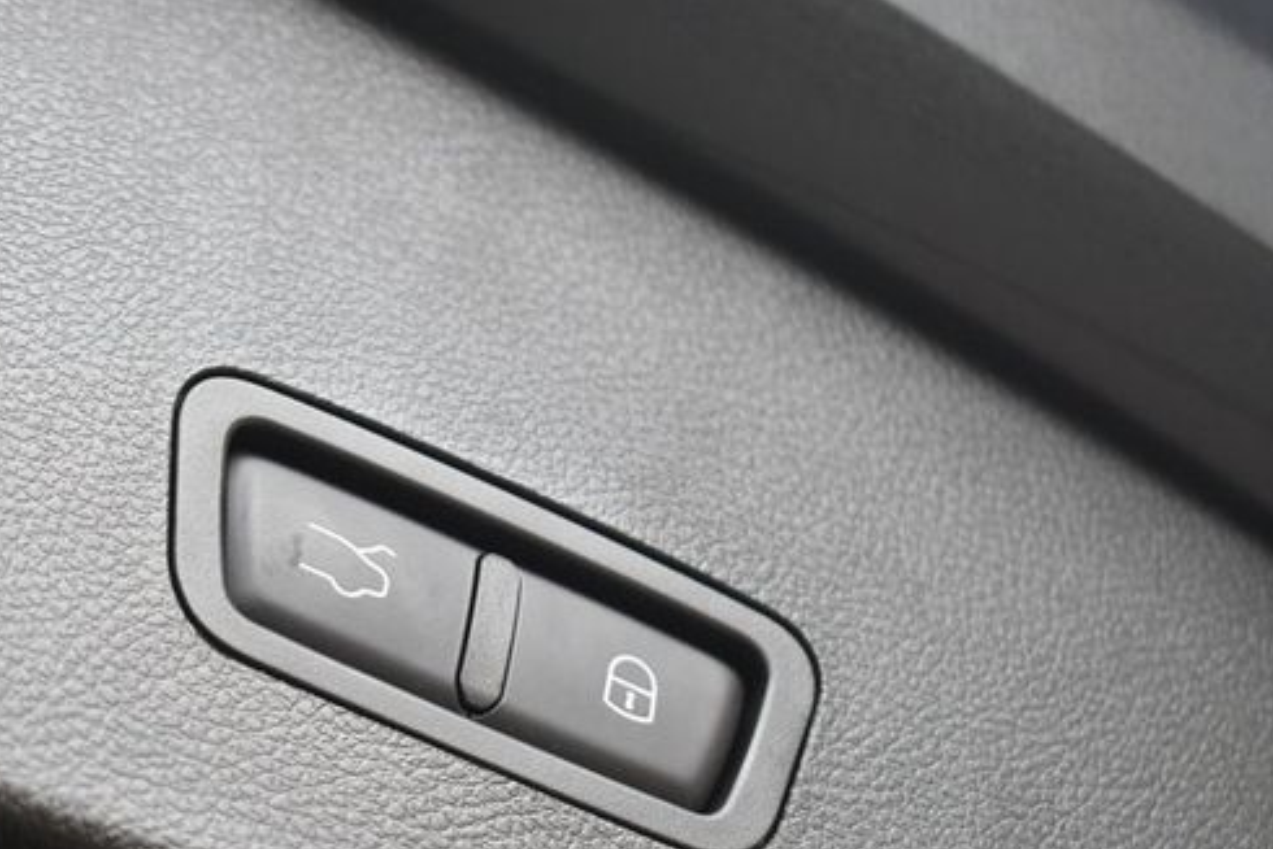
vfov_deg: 14.6
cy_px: 506
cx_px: 460
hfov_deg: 21.6
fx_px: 3325
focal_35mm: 94
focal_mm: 48
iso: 1000
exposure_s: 1/125
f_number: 5.3
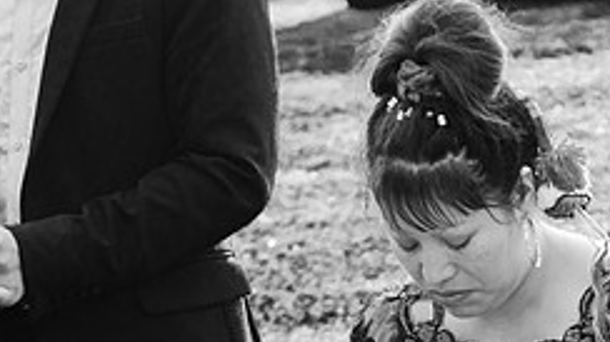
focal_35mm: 366
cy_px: 280
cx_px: 590
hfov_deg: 5.9
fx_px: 5917
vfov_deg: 3.3
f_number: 7.1
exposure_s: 1/200
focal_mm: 98
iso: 200
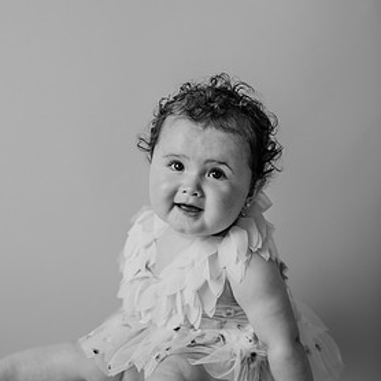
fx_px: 1457
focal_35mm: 117
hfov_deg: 14.9
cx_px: 181
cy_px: 210
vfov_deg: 14.9
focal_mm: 85
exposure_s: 1/160
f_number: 2.8
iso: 100
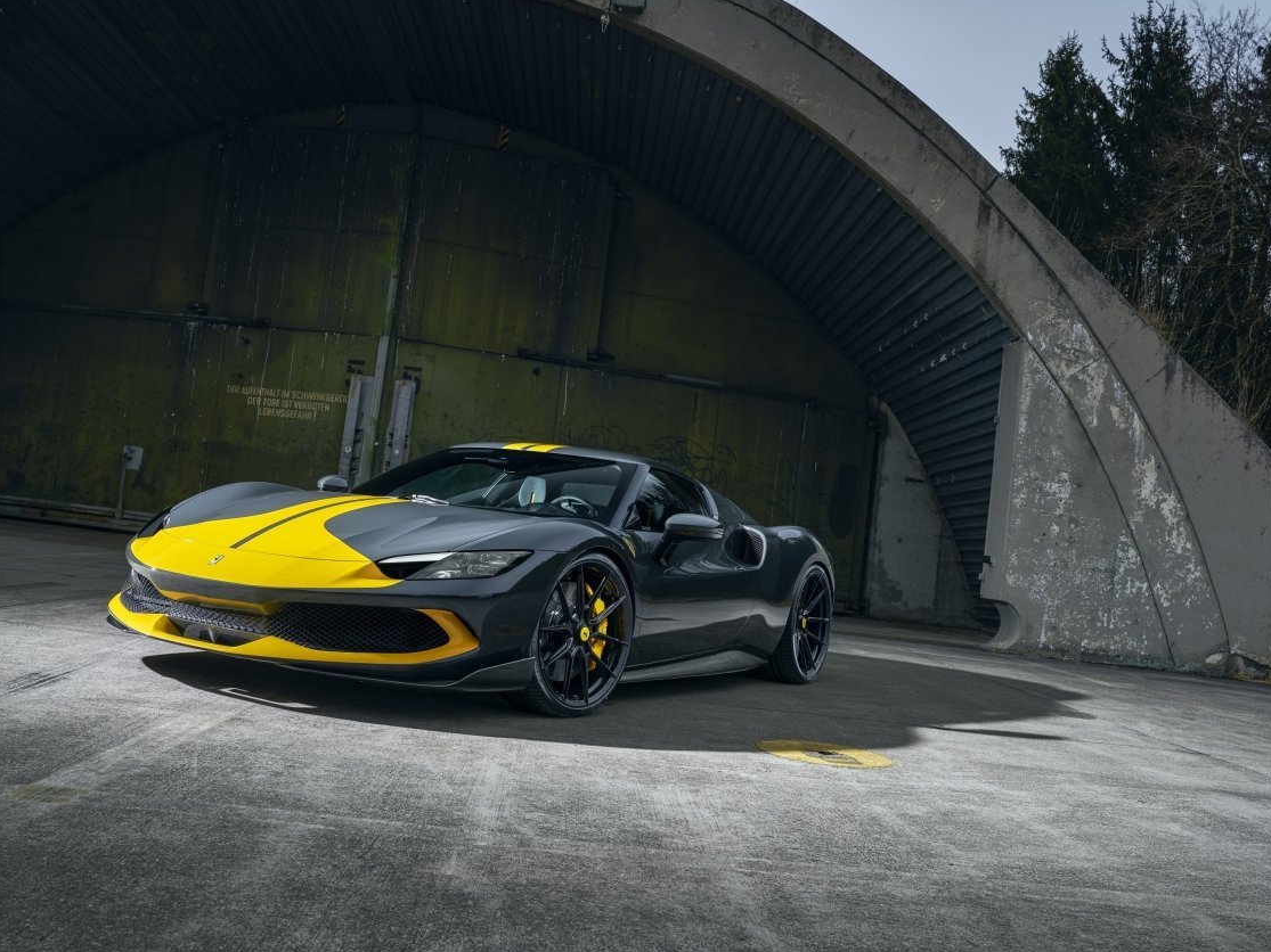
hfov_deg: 55.5
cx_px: 636
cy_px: 474
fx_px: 1207
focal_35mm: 33
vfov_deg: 43.1
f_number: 7.1
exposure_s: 1/200
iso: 125
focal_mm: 29.8
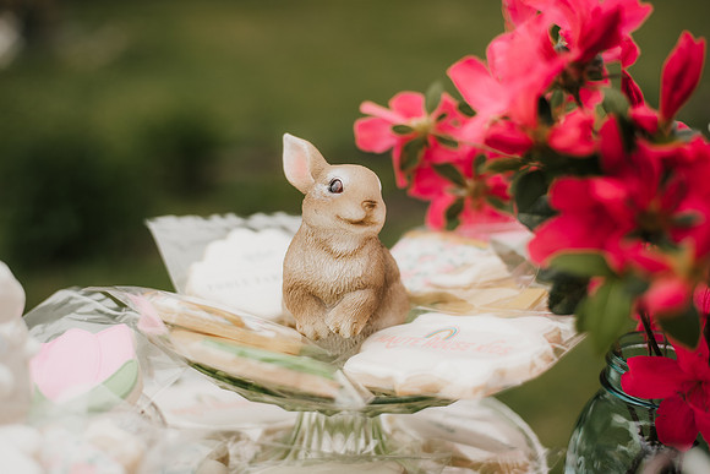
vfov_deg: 27.0
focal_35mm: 50
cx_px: 355
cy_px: 237
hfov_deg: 39.6
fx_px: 986
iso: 100
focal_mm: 50
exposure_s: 1/1000
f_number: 2.2
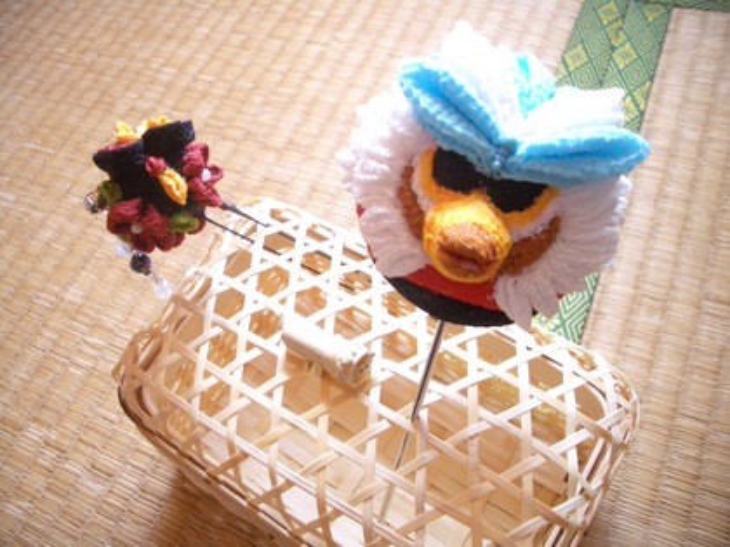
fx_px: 738
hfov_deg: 52.6
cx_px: 365
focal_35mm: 35
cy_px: 274
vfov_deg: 40.7
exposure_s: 1/25
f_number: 2.6
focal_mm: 5.8
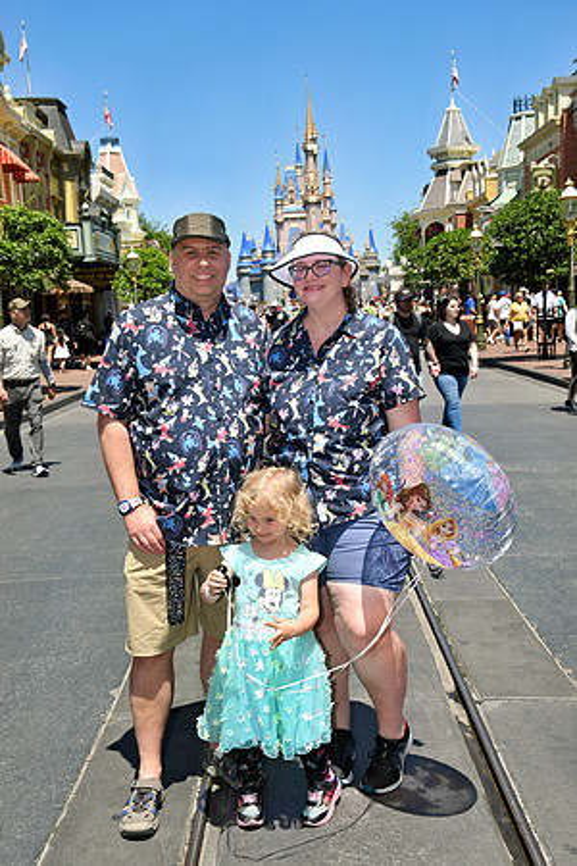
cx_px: 288
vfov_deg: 49.6
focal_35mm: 39
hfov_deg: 34.2
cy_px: 433
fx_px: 938
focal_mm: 26
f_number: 8
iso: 100
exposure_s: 1/250
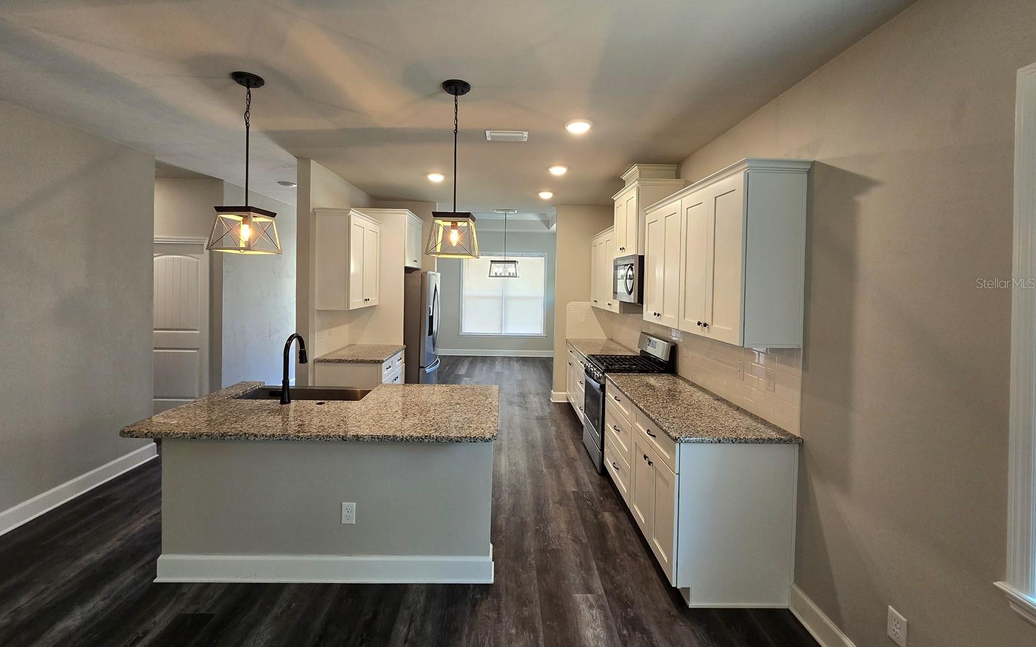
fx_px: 395
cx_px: 512
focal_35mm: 14
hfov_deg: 105.3
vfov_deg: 78.3
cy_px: 283
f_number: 2.2
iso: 200
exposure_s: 1/60
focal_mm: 2.2
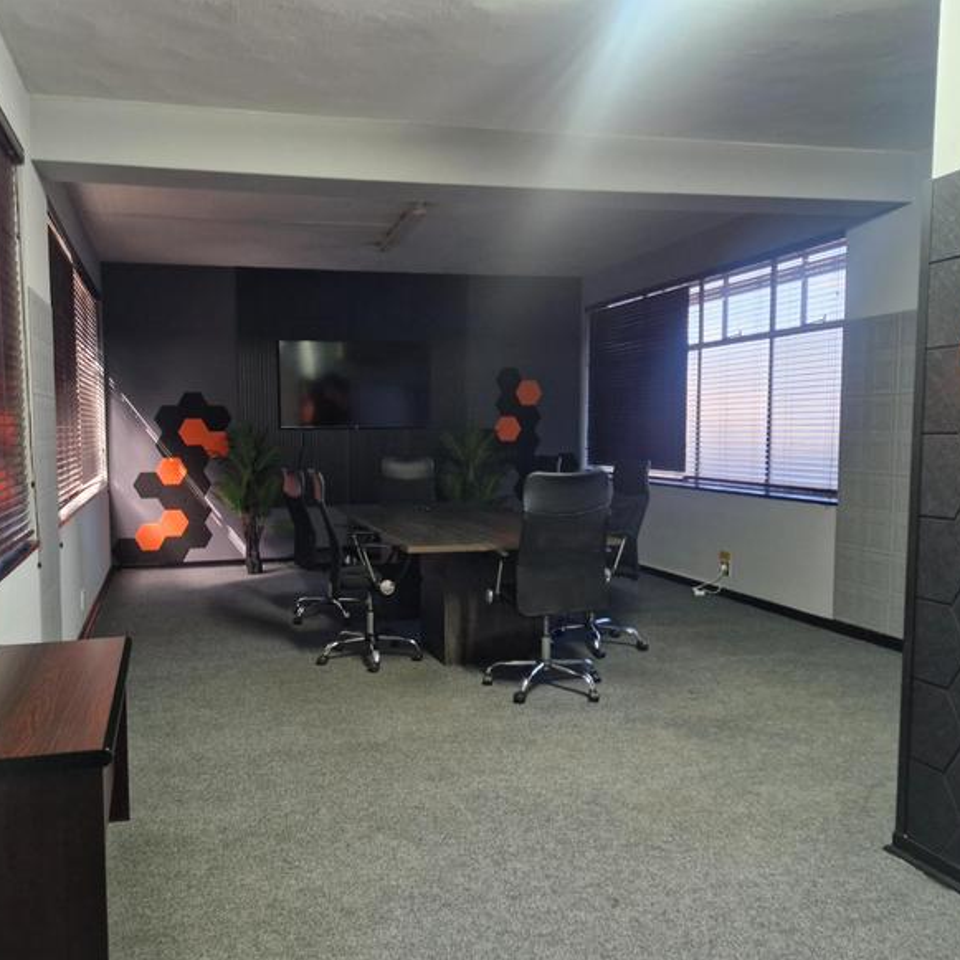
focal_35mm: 28
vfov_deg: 57.3
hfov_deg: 57.0
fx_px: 879
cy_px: 492
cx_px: 400
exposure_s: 1/50
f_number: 1.8
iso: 640
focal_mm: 5.54
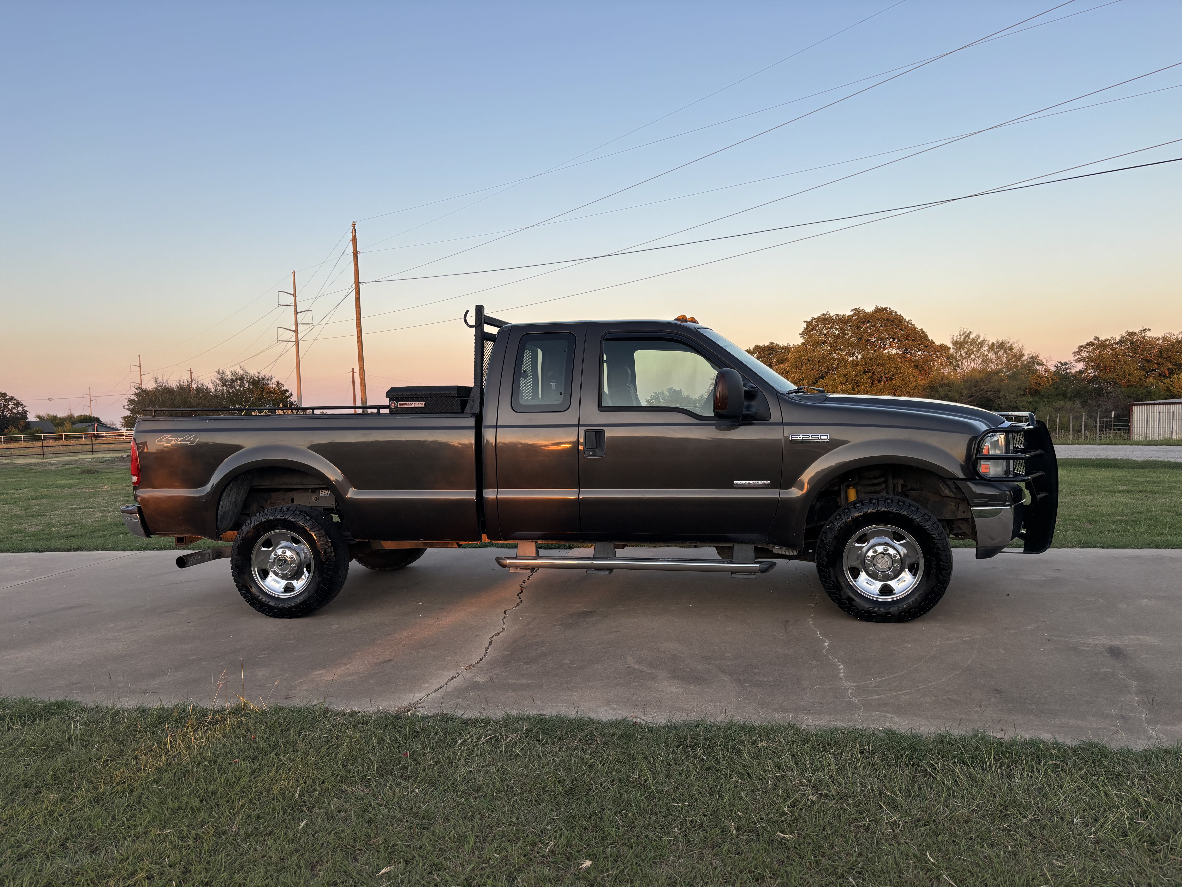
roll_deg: +2.3
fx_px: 888
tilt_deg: -1.9
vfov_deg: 53.1
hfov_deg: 67.3
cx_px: 591
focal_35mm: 26
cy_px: 444
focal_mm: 5.96
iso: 50
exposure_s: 1/500
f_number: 1.6
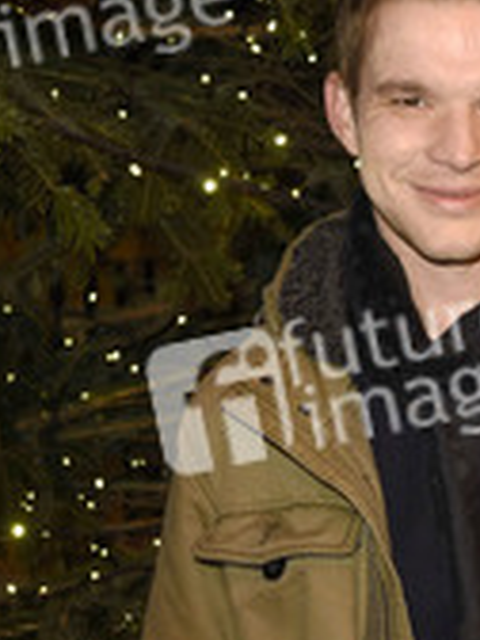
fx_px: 1775
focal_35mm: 96
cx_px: 453
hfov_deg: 15.2
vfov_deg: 20.0
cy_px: 575
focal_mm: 42
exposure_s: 1/200
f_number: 5.6
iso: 800
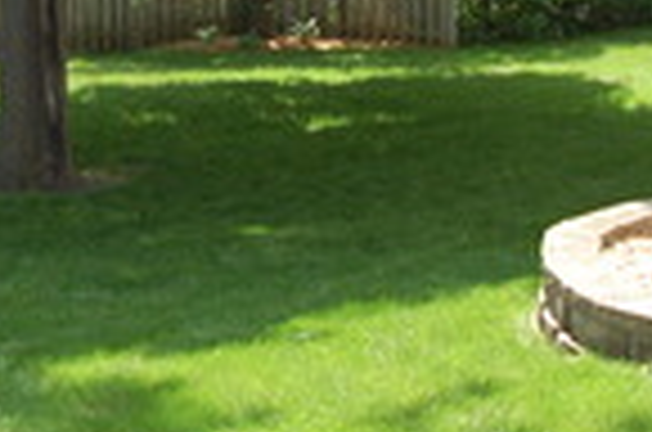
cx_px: 58
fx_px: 1681
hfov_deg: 21.4
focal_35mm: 93
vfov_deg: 14.3
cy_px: -54
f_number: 7.1
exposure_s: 1/200
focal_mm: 14
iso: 400
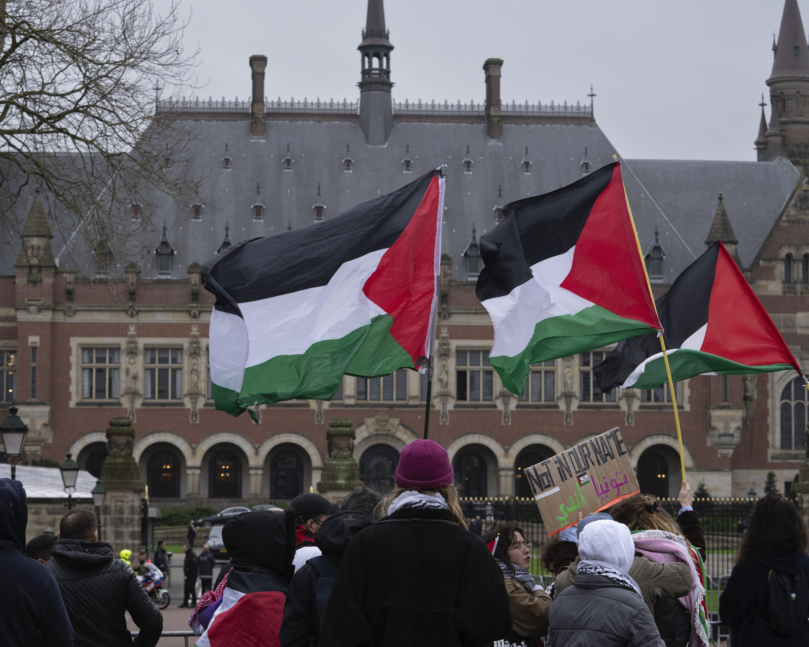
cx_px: 357
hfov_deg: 19.2
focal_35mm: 100
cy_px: 334
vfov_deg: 15.4
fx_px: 2394
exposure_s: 1/400
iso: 1000
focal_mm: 79
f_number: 7.1
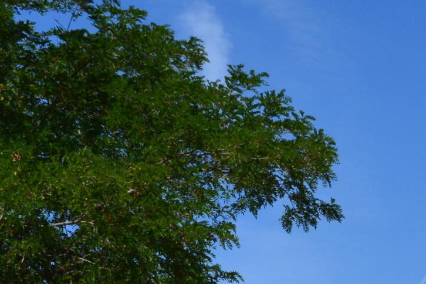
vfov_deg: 8.2
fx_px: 1905
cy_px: 504
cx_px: 469
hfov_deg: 12.5
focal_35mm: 161
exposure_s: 1/500
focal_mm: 26
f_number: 11
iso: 280
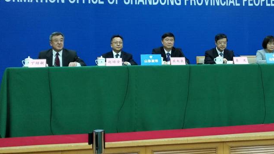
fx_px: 327
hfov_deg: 45.2
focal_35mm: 45
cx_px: 168
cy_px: 55
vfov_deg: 26.4
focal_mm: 3.81
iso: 800
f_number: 2.2
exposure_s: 1/25
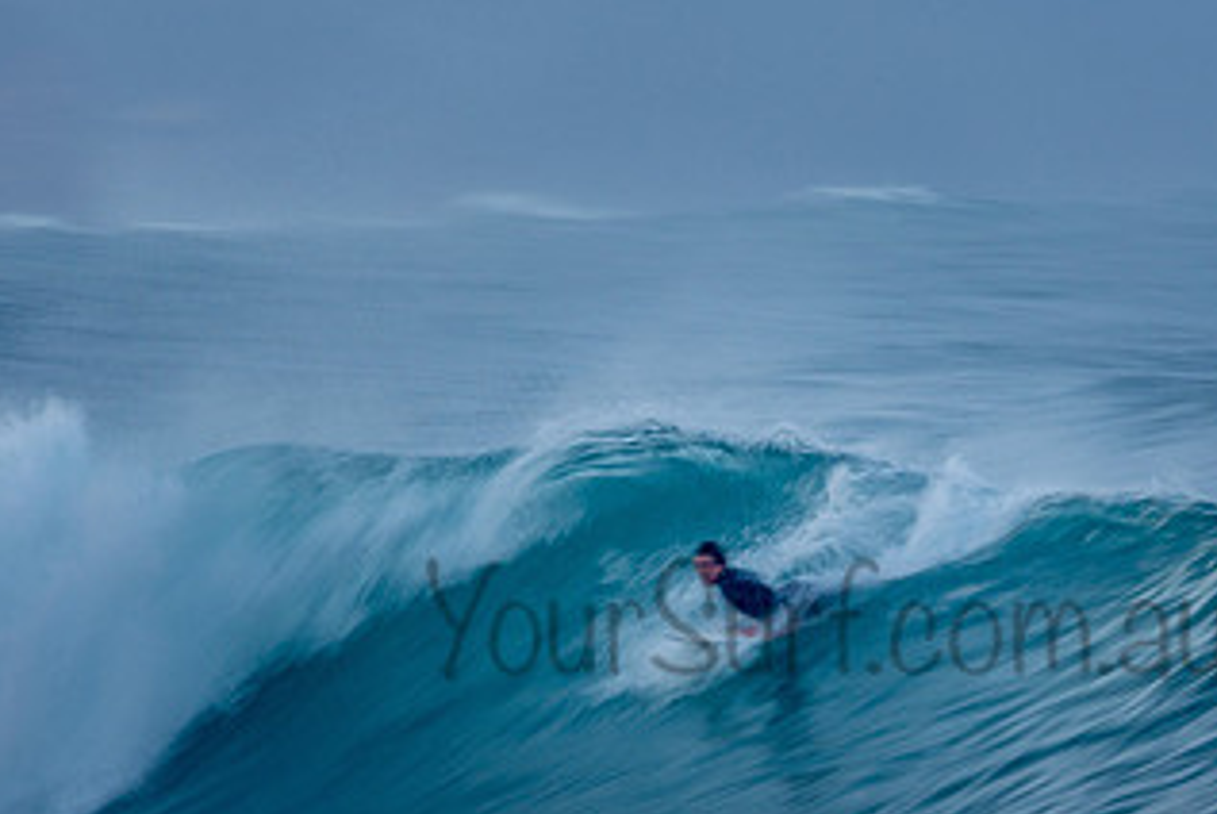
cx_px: 822
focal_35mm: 1317
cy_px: 586
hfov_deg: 1.6
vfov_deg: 1.0
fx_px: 44562
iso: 100
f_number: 22
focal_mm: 480
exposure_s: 1/13
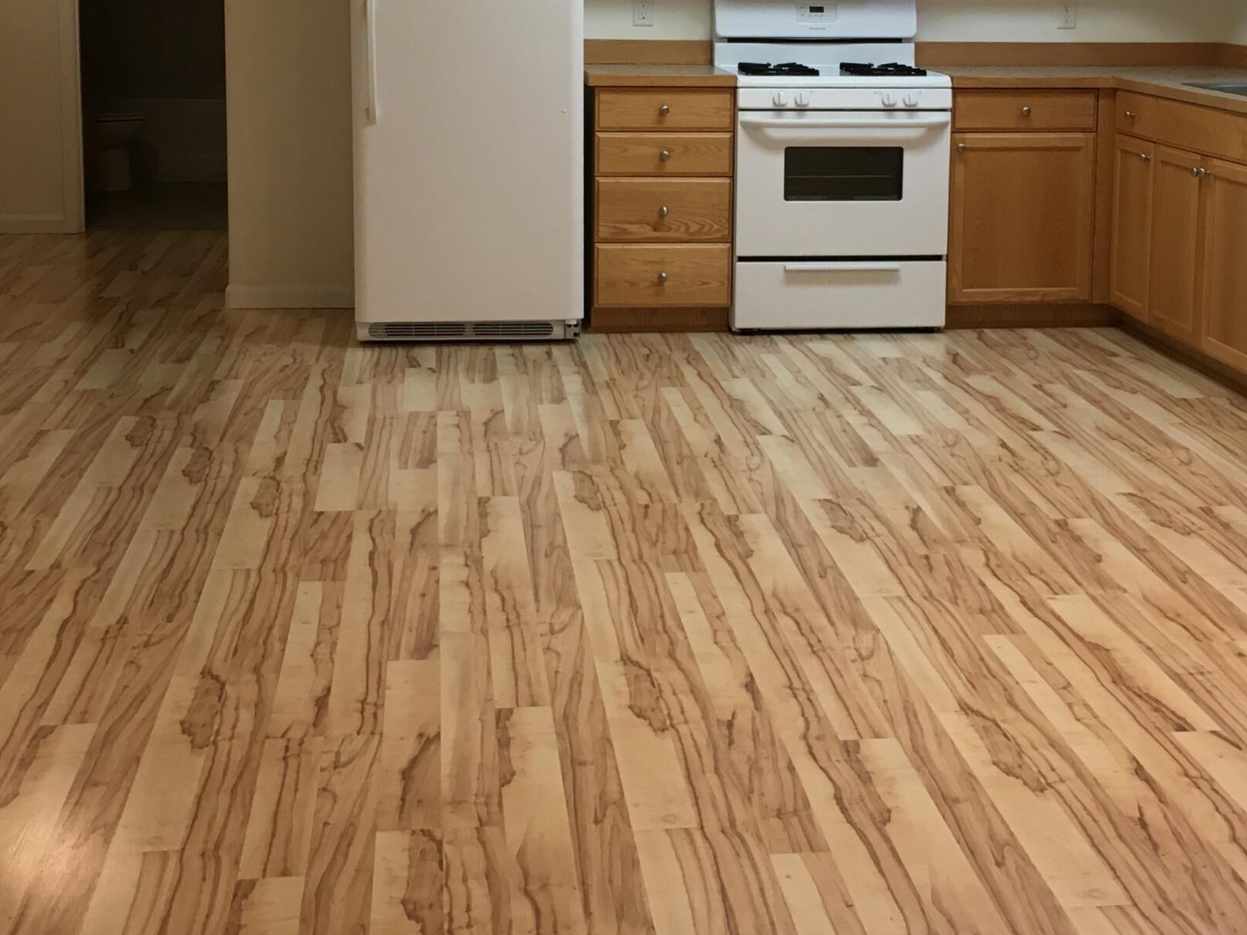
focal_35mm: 54
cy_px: 218
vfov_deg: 26.6
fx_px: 1945
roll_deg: +0.8
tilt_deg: -6.9
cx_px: 708
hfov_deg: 35.5
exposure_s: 1/30
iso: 50
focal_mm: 4.15
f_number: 2.2
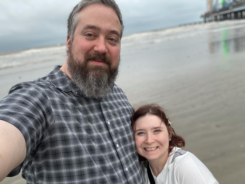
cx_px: 122
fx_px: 212
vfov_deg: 46.8
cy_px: 92
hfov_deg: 60.0
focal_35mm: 30
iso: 125
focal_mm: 2.71
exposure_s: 1/60
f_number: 2.2
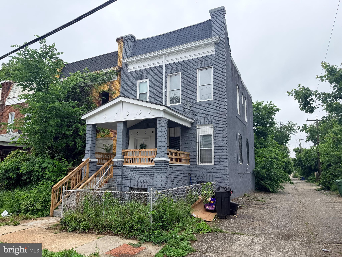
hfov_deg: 71.6
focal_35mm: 24
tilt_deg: +6.9
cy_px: 128
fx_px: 237
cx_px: 171
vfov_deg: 56.8
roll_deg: -0.8
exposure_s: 1/3145
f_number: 1.78
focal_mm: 6.76
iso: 80
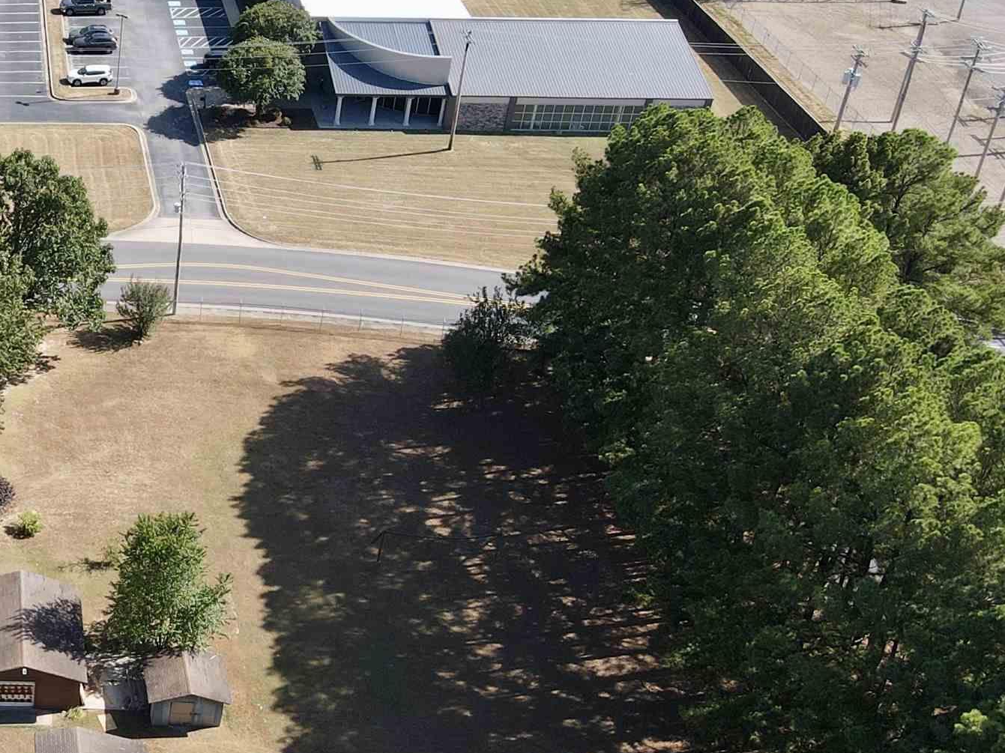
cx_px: -85
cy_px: 309
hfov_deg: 31.3
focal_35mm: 55
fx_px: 1596
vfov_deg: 26.5
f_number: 2.8
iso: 100
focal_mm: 4.5
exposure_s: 1/320
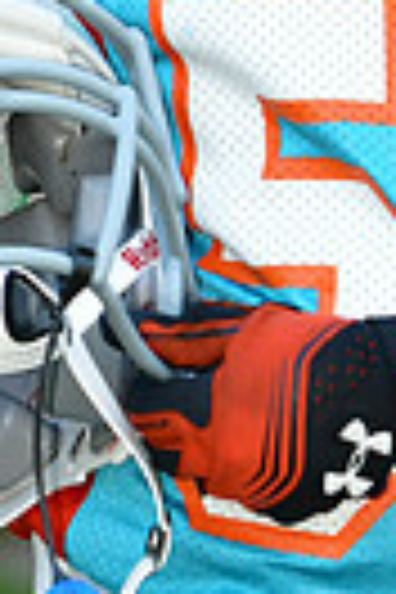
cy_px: -256
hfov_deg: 2.0
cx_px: 182
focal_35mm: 691
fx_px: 11404
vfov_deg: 3.0
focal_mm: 105
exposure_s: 1/125
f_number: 4.5
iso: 400
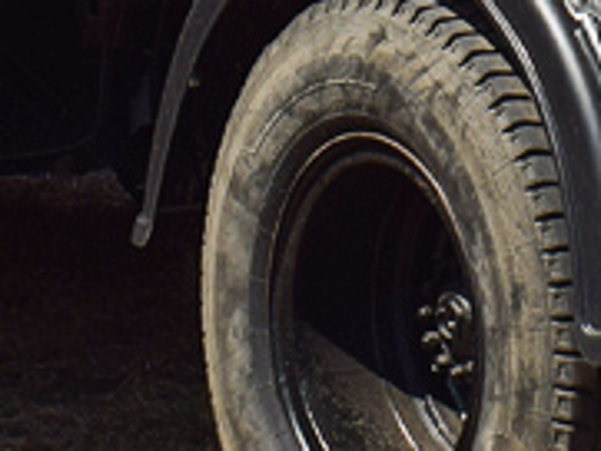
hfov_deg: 9.3
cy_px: -607
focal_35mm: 210
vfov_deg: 6.7
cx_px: 638
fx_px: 3648
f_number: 6.3
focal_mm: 22
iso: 100
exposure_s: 1/800
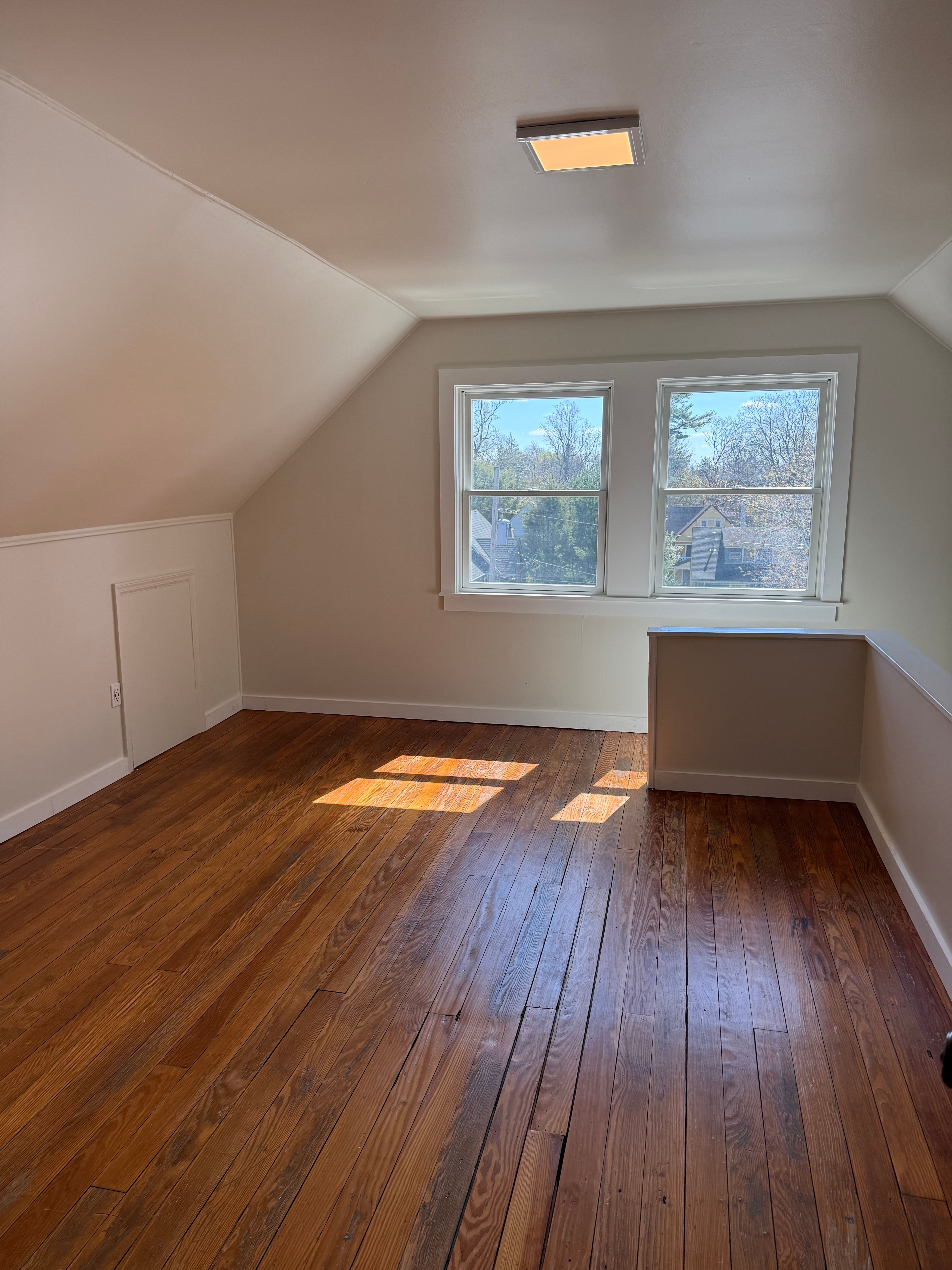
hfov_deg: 56.8
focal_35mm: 24
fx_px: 880
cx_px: 476
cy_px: 635
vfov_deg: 71.6
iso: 100
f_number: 1.78
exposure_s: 1/514
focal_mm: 6.76
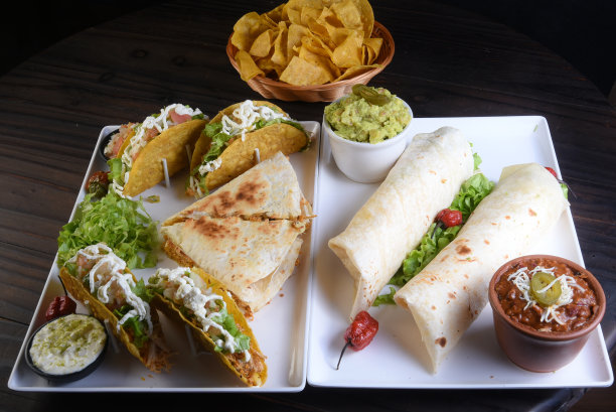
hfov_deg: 43.6
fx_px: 771
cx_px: 308
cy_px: 206
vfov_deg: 29.9
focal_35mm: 45
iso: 200
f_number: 18
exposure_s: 1/100
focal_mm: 45
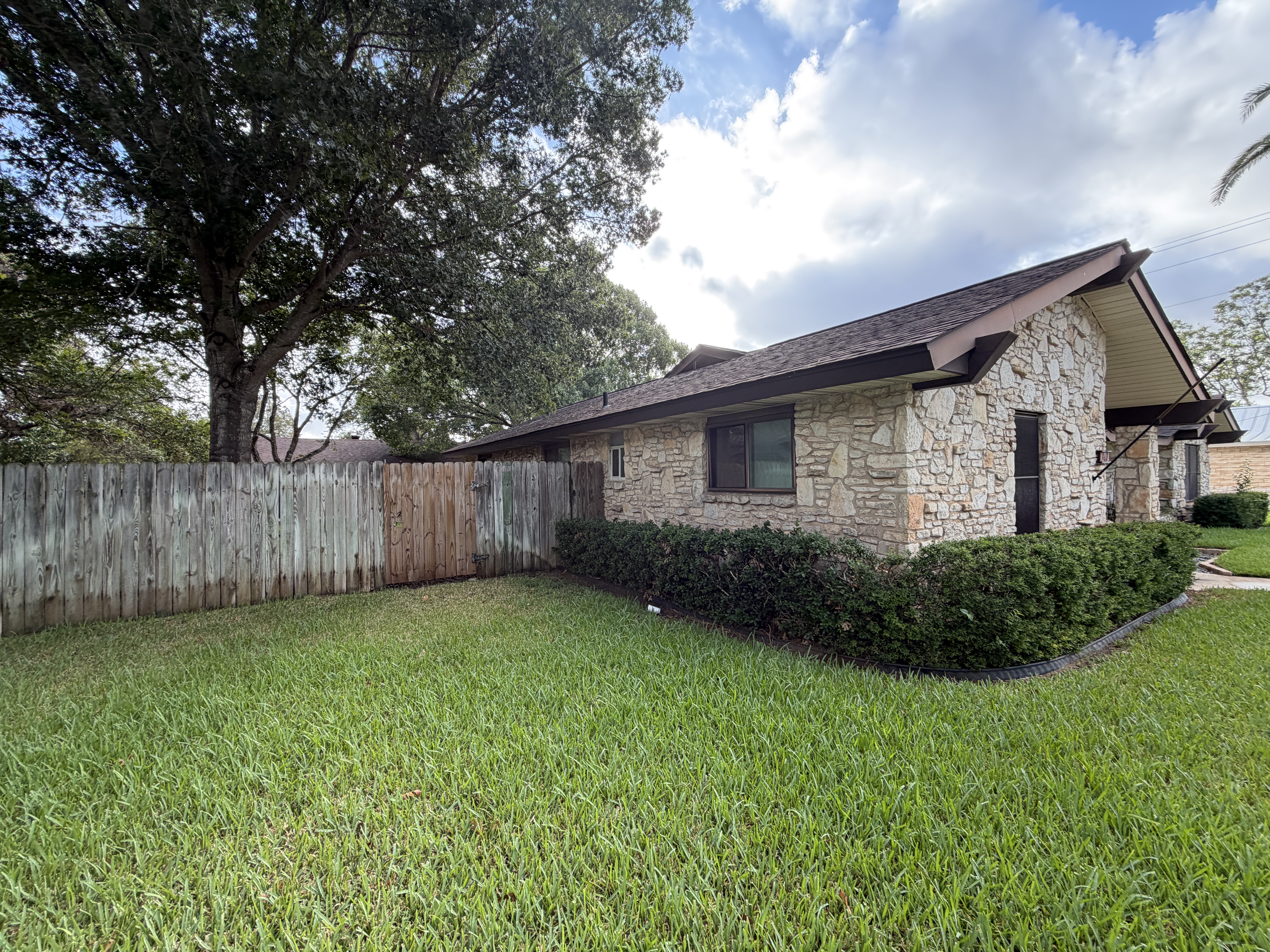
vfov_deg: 85.7
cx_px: 635
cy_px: 476
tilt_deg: +1.2
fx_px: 514
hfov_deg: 102.1
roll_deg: +0.2
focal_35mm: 14
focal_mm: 2.22
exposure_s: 1/168
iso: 64
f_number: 2.2
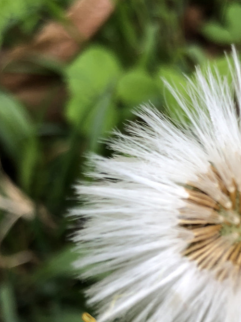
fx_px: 623
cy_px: 216
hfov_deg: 21.2
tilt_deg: -59.0
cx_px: 241
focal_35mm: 67
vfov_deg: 28.8
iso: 25
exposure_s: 1/120
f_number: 1.8
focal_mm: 3.99
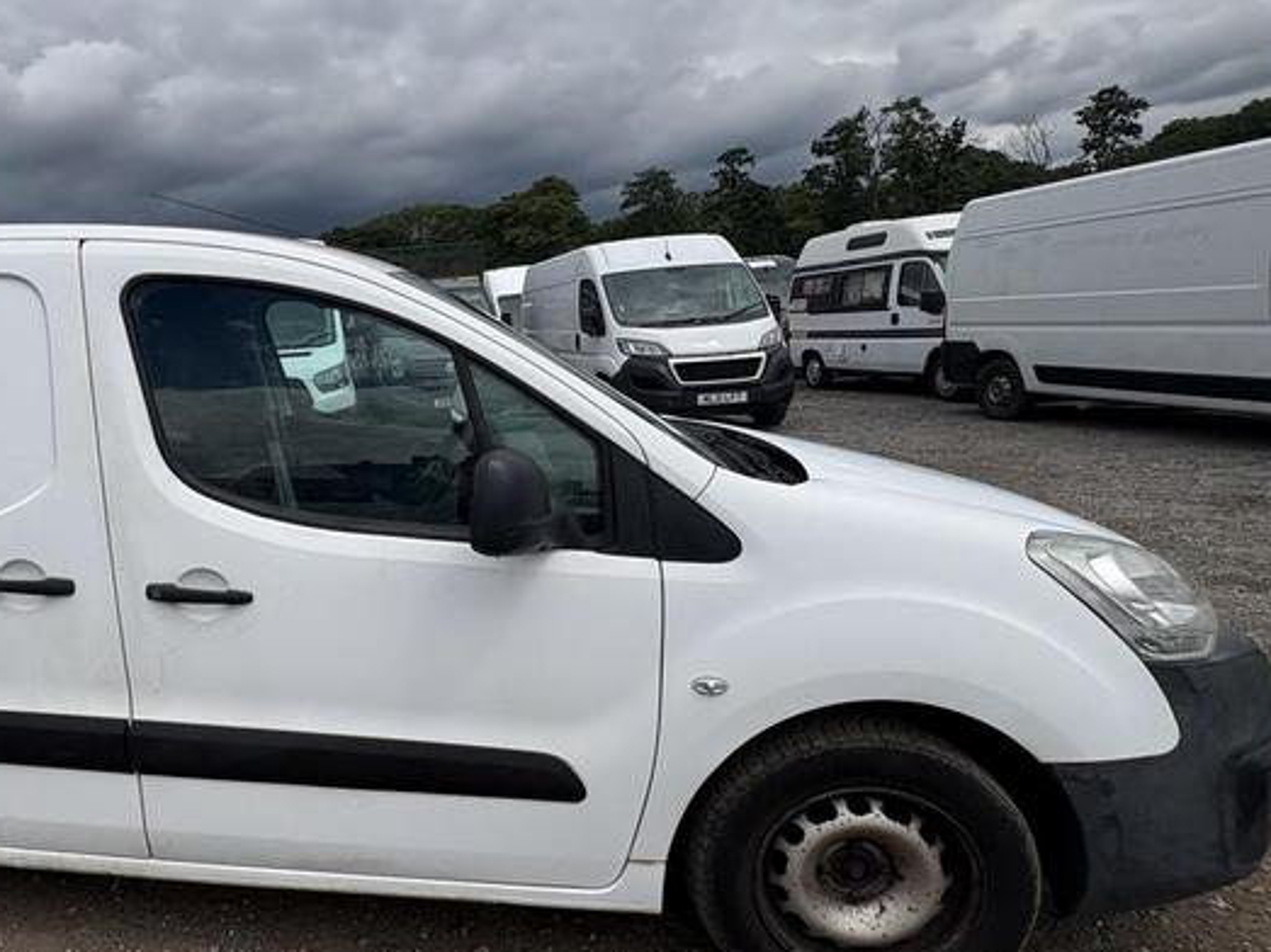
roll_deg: +0.8
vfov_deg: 56.8
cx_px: 279
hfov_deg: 66.0
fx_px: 881
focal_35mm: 24
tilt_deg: -4.7
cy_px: 464
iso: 50
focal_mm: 2.22
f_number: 2.2
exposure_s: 1/4132
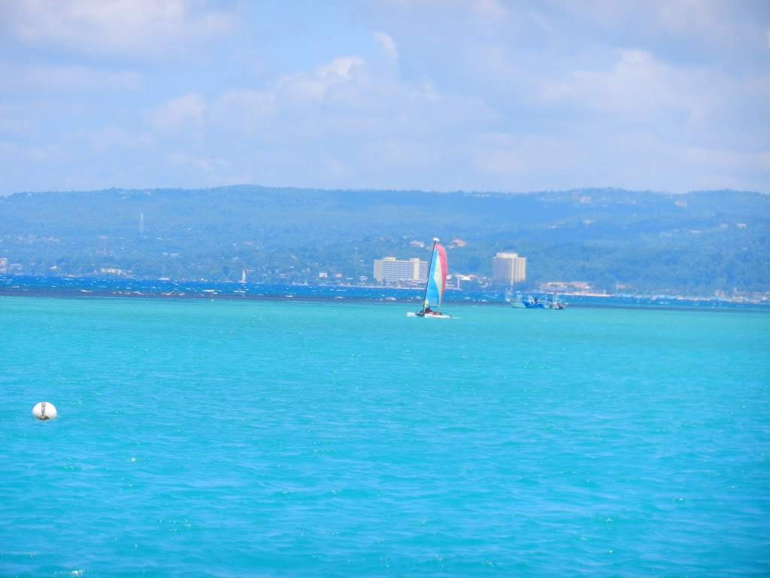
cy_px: 289
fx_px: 4827
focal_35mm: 217
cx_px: 385
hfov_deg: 9.1
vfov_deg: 6.8
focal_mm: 39.1
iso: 160
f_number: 5.3
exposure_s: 1/800
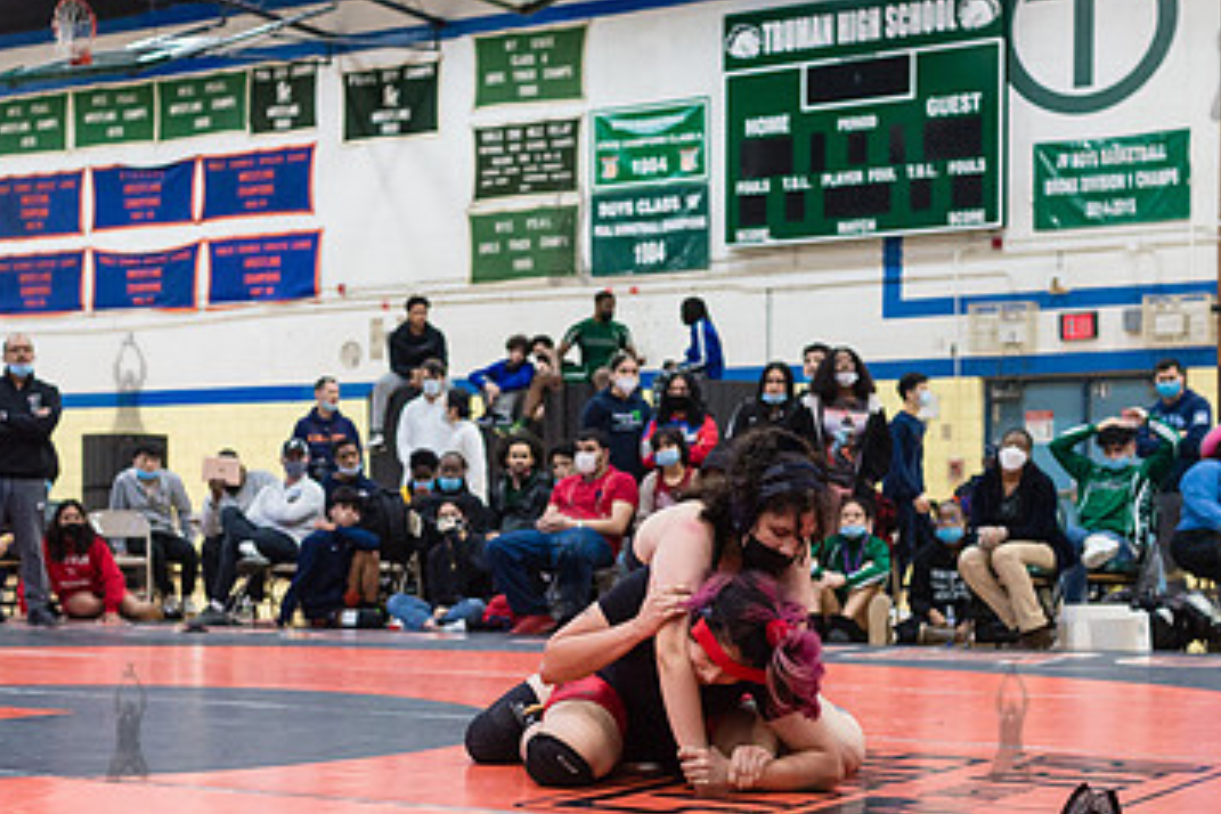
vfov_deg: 21.8
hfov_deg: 32.4
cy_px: 556
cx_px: 568
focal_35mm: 62
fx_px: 2103
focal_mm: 35
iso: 4000
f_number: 3.5
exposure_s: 1/400
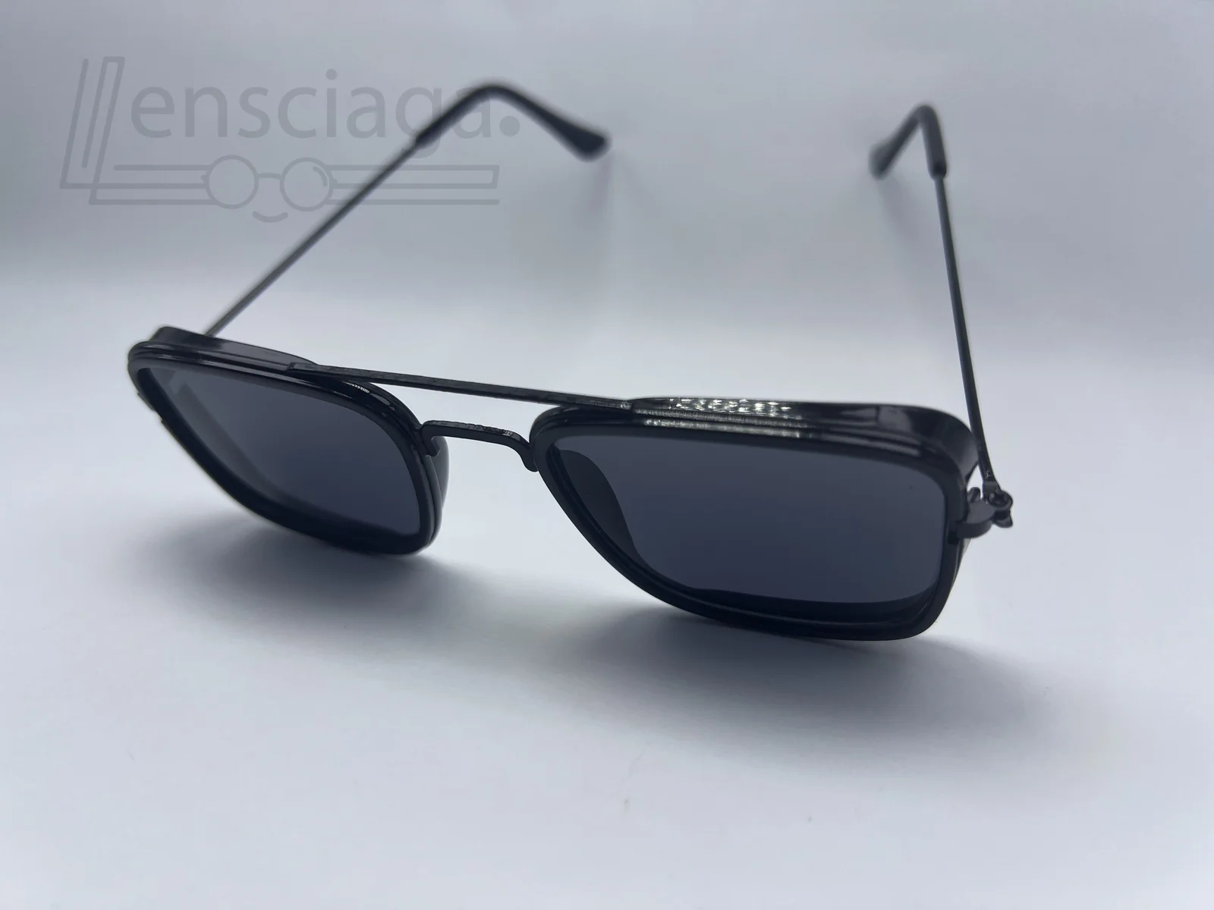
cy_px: 455
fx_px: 912
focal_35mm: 26
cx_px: 607
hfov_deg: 67.3
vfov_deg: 53.1
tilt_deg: -21.0
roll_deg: -0.7
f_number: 1.5
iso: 50
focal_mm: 5.7
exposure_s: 1/4444
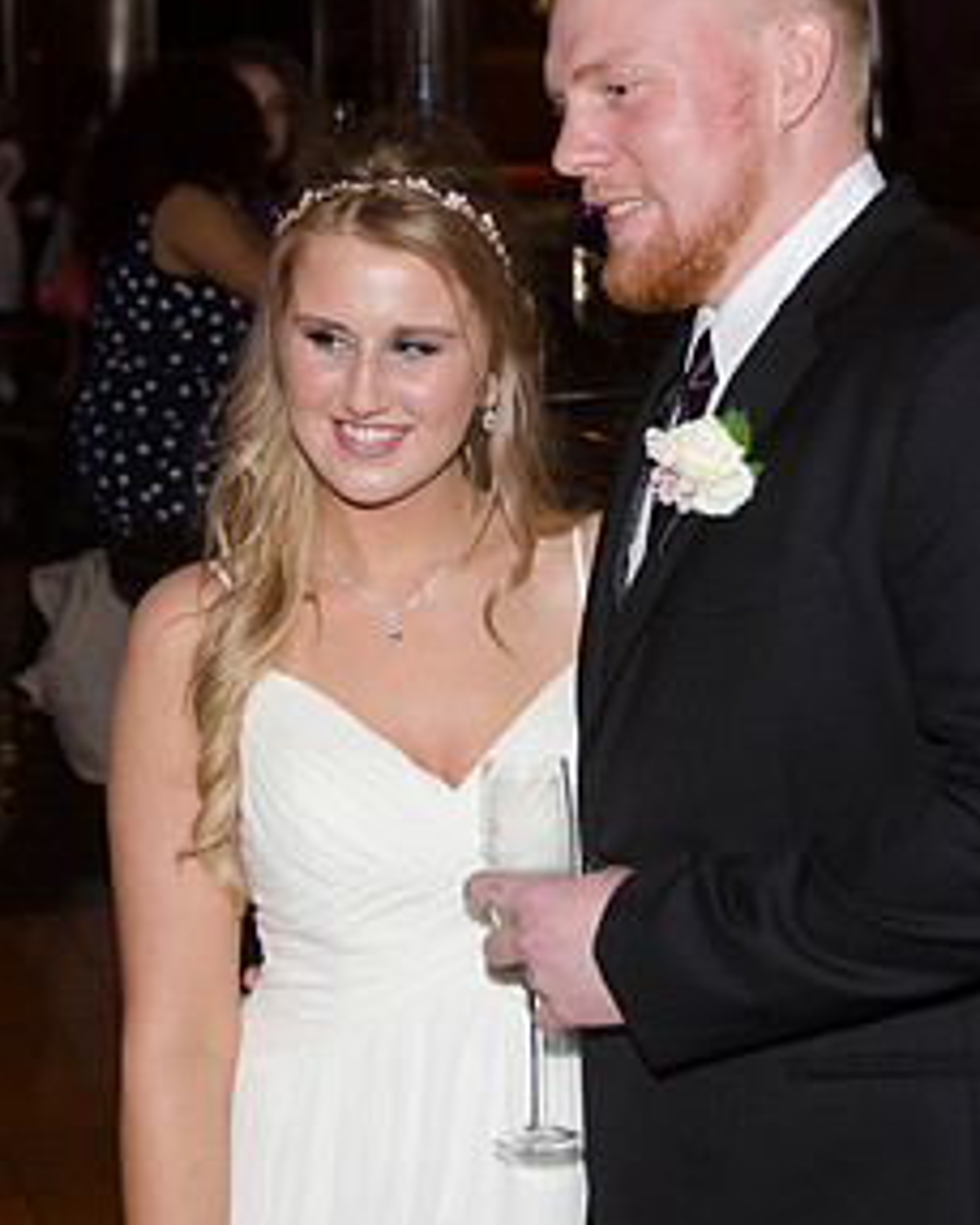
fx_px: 3841
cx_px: 561
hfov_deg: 14.5
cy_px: 548
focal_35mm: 106
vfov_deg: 18.1
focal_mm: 48
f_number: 5.6
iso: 400
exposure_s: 1/60
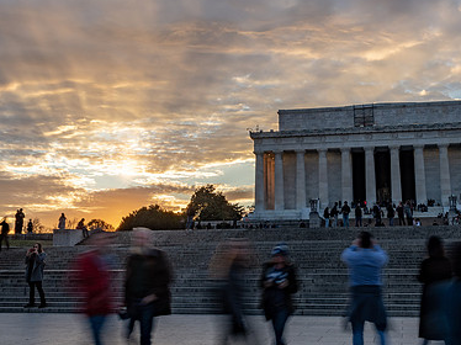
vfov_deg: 27.9
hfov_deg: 36.8
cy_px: 136
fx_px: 692
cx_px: 245
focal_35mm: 52
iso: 64
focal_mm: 26
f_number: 16
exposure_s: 1/4
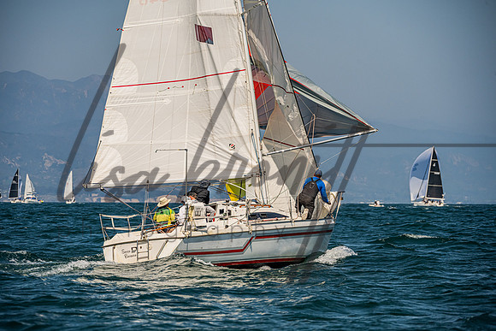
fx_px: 2864
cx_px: 243
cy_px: 166
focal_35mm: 208
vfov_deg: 6.6
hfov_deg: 9.9
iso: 500
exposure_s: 1/3200
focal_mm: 200
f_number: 8
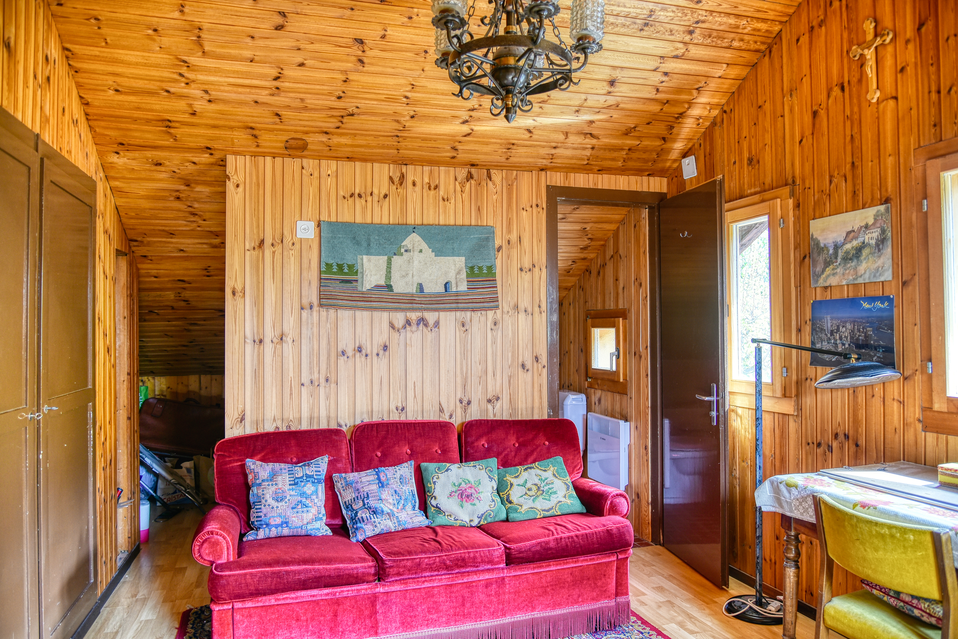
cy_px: 320
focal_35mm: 24
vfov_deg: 53.2
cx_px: 479
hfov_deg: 73.7
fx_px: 639
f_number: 4
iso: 250
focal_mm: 24
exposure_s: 1/60
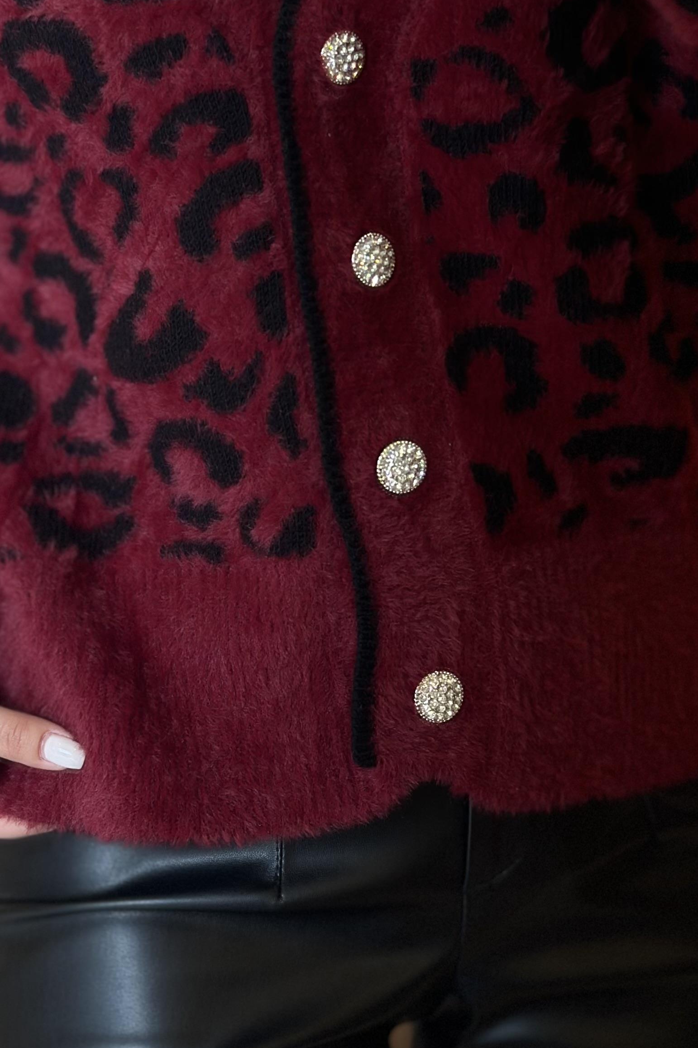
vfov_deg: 23.3
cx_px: 351
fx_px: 2531
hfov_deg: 15.7
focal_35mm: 87
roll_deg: +4.8
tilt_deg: -38.8
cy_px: 344
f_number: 1.78
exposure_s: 1/96
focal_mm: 6.86
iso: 125
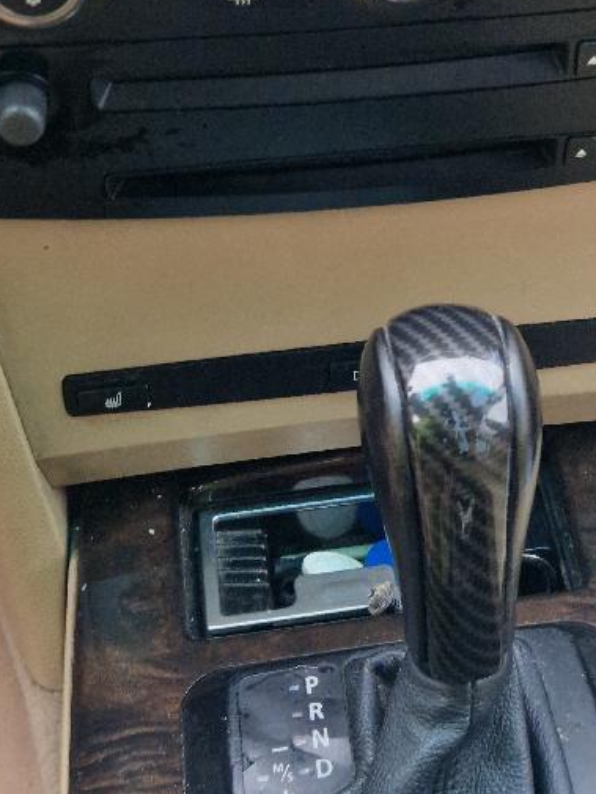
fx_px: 1882
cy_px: 263
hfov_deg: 17.7
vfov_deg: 23.7
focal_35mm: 82
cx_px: 536
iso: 50
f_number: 1.8
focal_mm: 5.4
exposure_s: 1/50
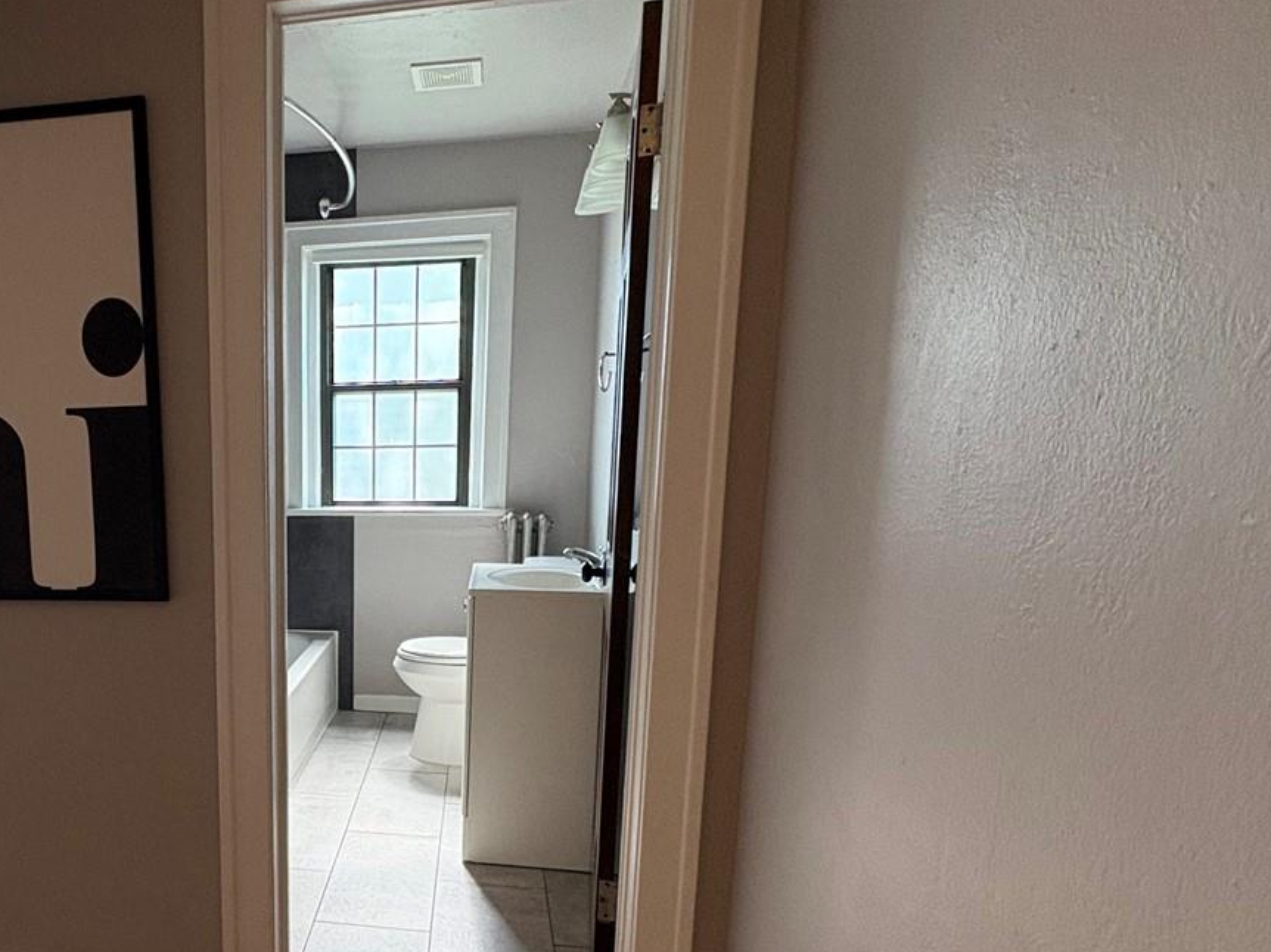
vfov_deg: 52.1
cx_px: 289
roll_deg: +0.7
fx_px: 954
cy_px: 626
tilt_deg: -9.1
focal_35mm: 26
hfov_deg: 62.7
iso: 320
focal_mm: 2.22
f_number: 2.2
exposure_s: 1/60
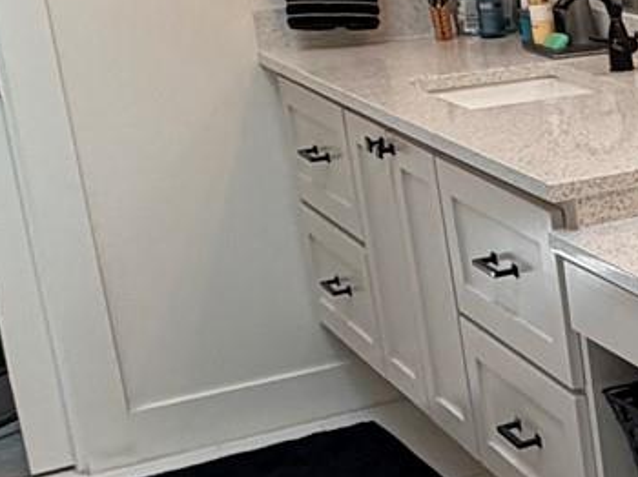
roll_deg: +0.3
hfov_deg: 17.0
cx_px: 1303
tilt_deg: -12.7
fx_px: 1510
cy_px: 175
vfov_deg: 17.9
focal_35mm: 82
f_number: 2.2
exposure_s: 1/120
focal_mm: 2.22
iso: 100
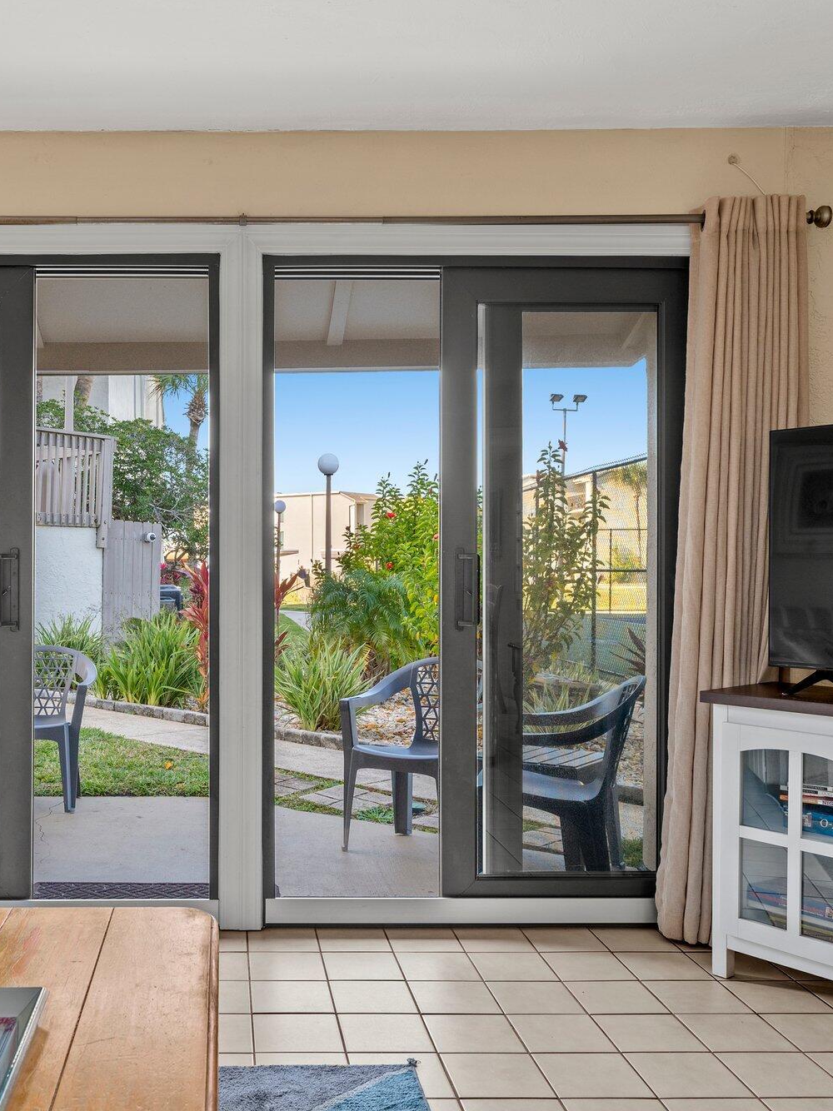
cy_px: 560
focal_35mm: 32
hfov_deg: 43.5
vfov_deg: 57.2
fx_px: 1019
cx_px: 242
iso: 400
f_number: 8
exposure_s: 1/3
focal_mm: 21.5
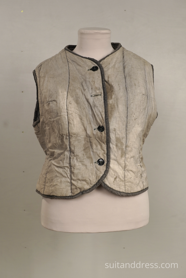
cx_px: 93
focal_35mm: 48
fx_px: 372
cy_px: 139
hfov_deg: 28.1
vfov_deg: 41.1
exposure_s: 1/25
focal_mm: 32
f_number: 8
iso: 250
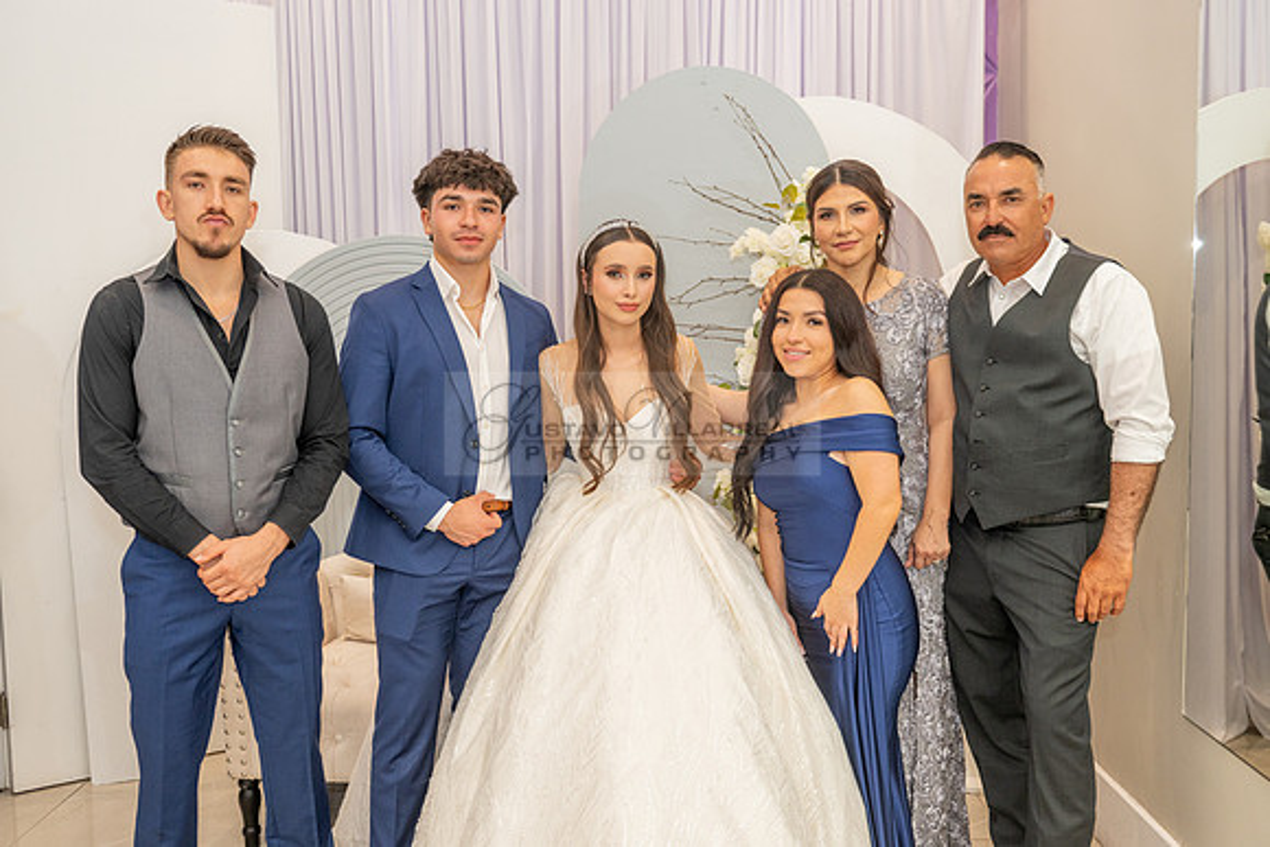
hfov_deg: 53.3
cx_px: 621
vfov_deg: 37.0
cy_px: 446
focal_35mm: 36
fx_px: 1265
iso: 640
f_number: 3.5
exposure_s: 1/160
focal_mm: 34
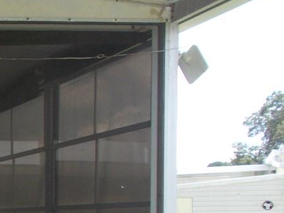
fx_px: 779
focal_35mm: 95
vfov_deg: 15.1
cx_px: -214
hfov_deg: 17.2
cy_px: 236
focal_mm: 4.6
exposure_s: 1/320
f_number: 3.2
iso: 80
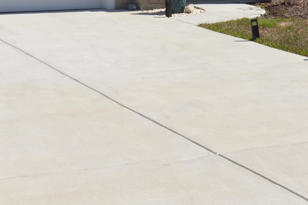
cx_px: 128
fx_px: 885
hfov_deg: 19.7
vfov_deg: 12.9
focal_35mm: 104
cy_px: -34
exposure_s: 1/200
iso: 100
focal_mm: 23
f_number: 11
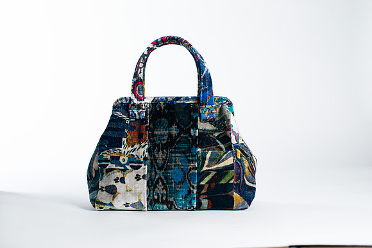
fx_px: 517
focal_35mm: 50
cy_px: 124
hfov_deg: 39.6
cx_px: 186
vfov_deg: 27.0
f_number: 5.6
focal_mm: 50
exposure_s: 1/200
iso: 200
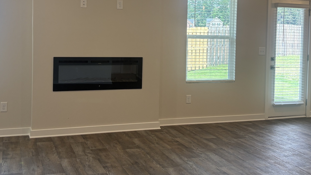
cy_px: 52
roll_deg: -1.3
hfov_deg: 43.7
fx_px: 388
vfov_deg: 25.2
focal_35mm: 47
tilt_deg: -1.6
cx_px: 149
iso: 80
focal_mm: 5.96
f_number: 1.6
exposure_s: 1/120
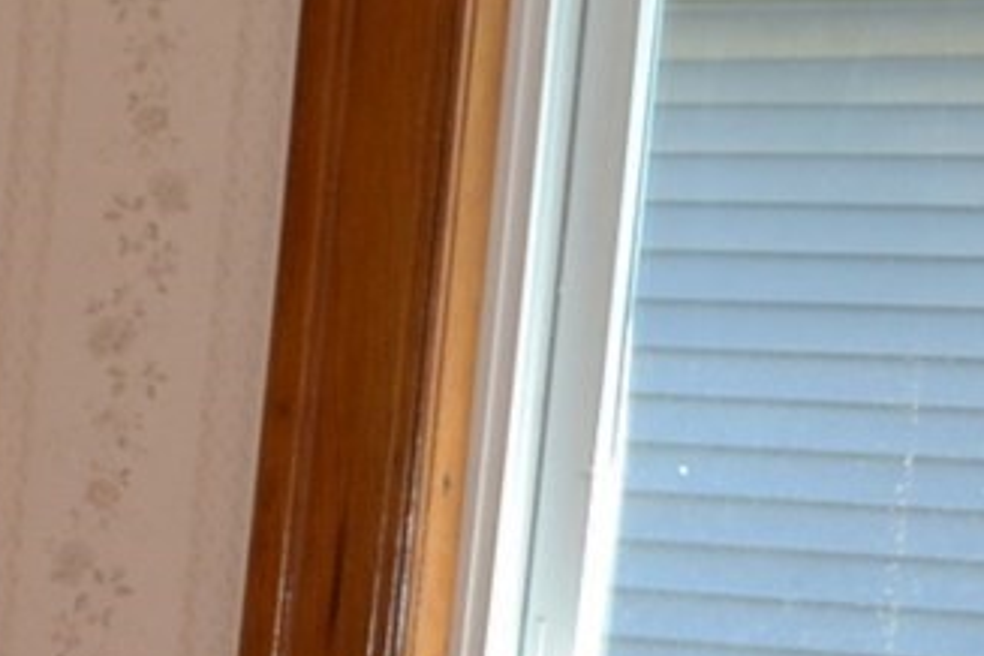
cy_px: 1259
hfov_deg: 11.2
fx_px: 4619
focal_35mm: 169
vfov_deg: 7.8
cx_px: -864
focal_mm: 18
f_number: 3.5
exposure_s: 1/125
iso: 360
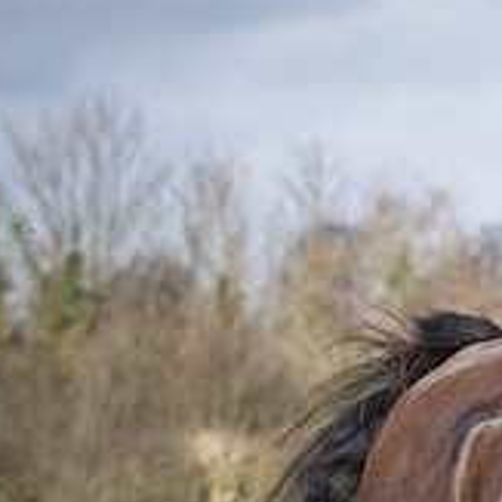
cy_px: 509
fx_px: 8138
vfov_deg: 3.5
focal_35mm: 496
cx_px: 791
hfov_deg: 3.5
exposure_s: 1/3200
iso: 400
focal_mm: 110
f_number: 4
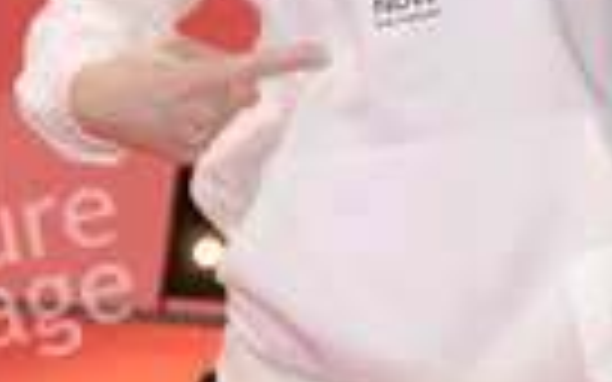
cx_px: 392
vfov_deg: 6.5
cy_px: 72
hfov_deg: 10.3
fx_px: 3386
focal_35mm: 203
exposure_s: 1/160
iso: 1000
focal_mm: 68
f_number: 5.6
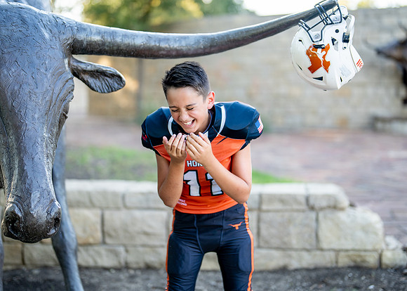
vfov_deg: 24.5
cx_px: 208
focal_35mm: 58
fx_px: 670
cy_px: 136
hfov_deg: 33.8
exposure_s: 1/1000
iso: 200
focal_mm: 50
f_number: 1.2
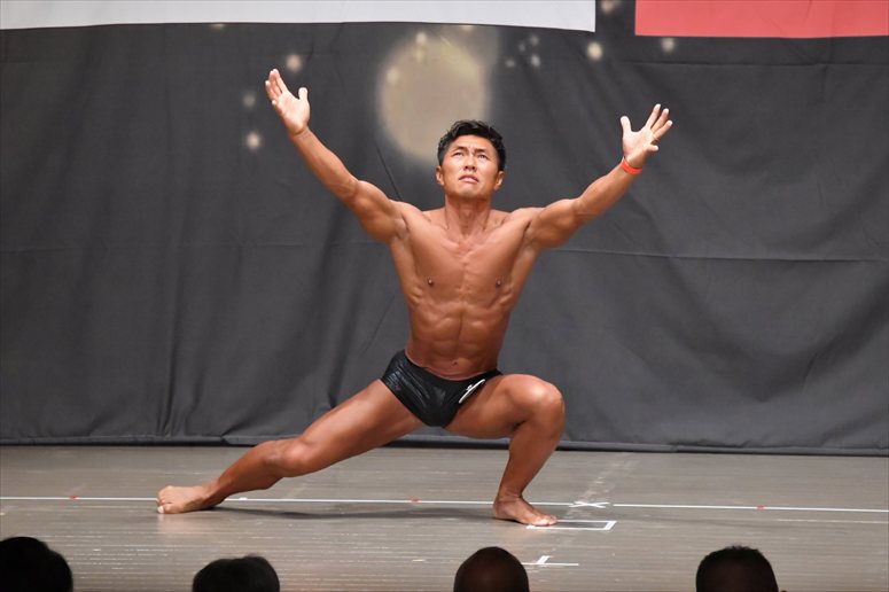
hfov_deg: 7.6
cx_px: 444
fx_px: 6664
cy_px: 296
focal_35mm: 270
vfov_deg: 5.1
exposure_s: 1/400
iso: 8000
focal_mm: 180
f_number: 5.6
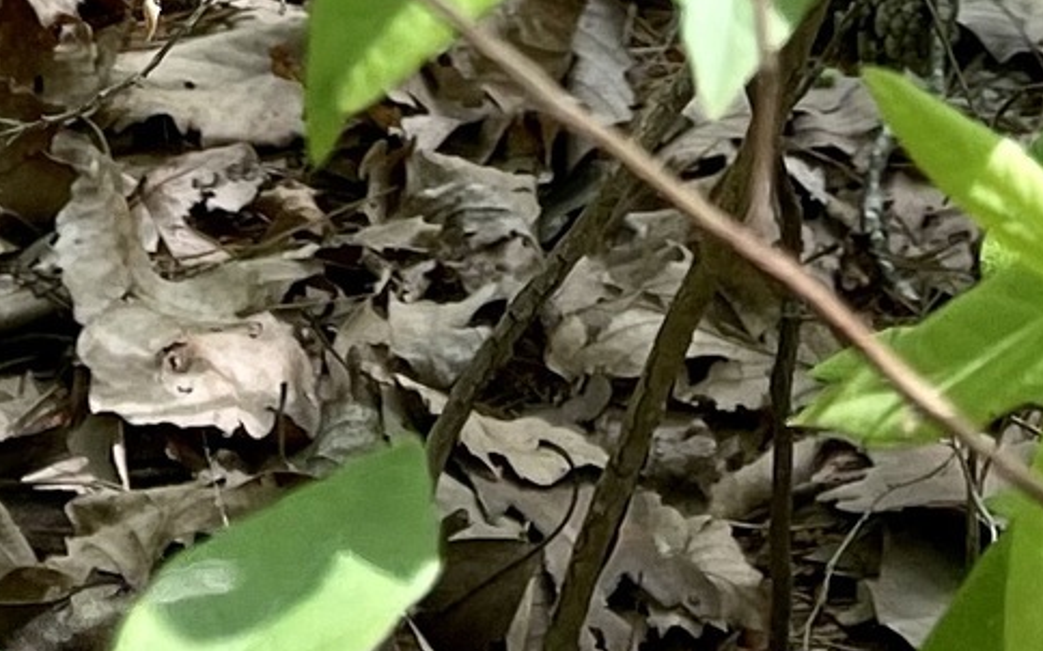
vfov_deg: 6.6
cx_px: 815
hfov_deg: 11.9
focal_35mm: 175
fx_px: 4972
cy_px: -1500
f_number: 1.6
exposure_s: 1/288
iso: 32
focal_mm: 5.1
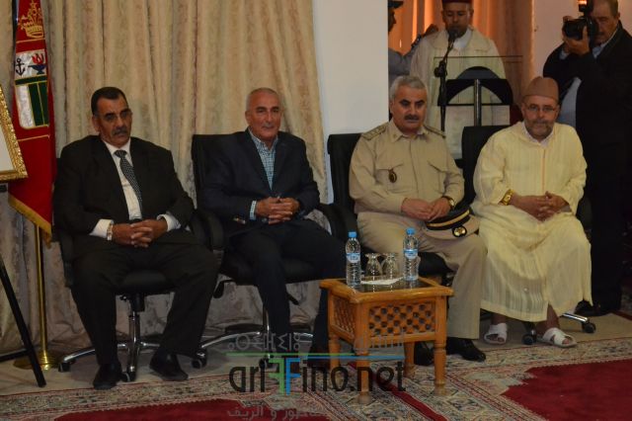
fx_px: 1448
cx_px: 316
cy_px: 210
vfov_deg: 16.5
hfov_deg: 24.6
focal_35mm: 82
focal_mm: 55
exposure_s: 1/60
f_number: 5.6
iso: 3200
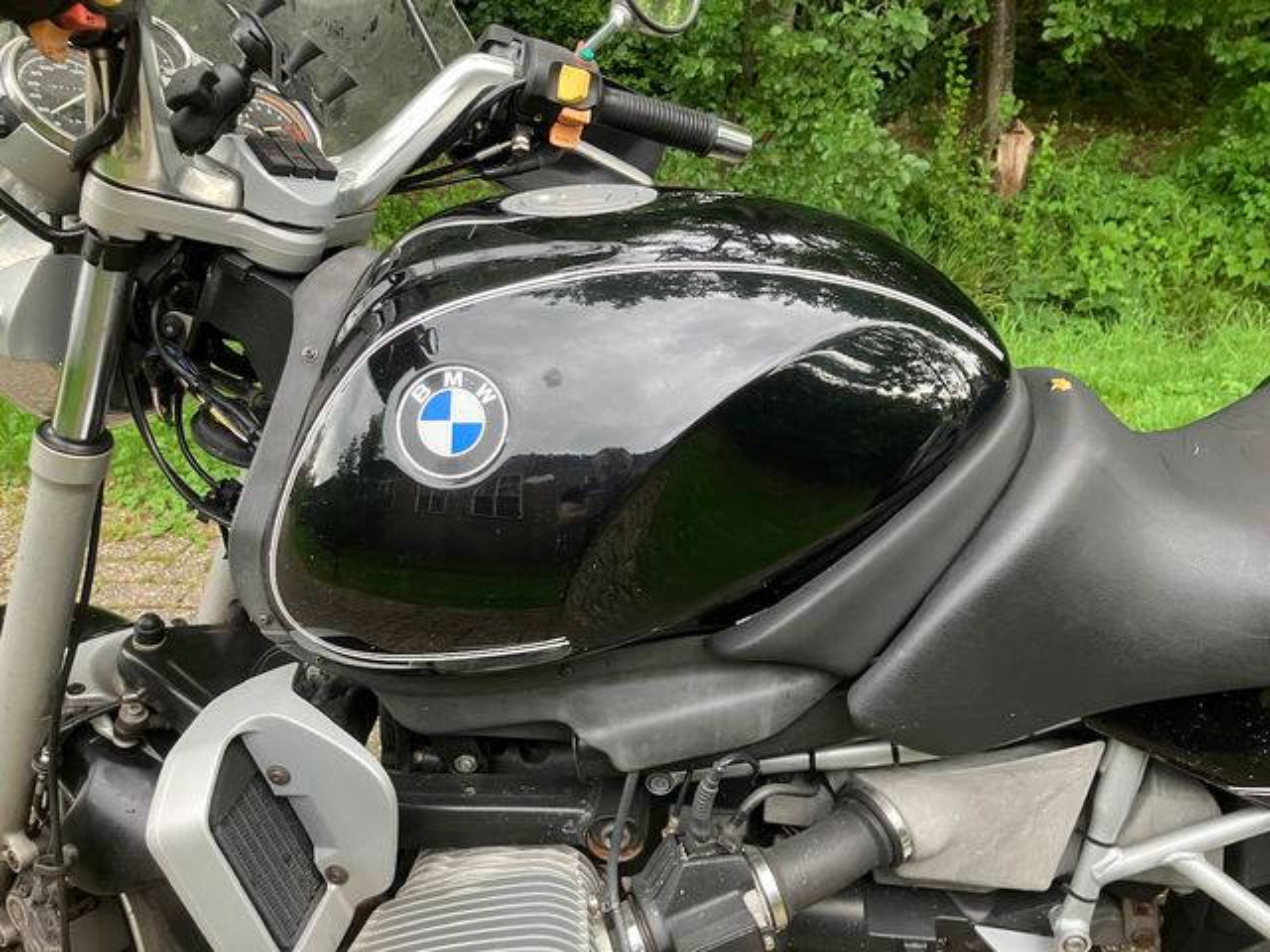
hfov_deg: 63.4
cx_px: 635
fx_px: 1027
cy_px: 476
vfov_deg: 49.7
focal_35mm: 28
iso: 200
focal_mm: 3.99
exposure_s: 1/60
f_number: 1.8
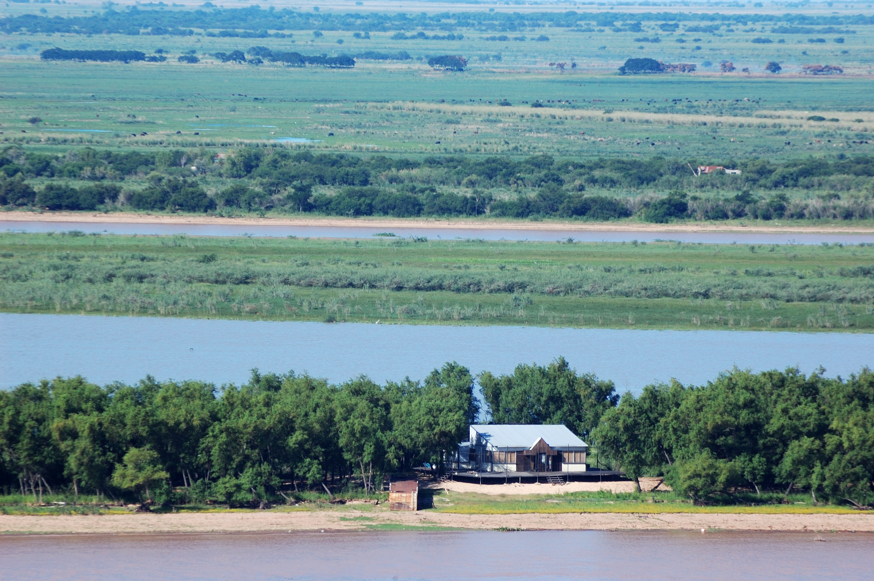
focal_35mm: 450
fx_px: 10915
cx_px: 437
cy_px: 290
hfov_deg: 4.6
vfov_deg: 3.0
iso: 200
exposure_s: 1/125
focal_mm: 300
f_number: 16
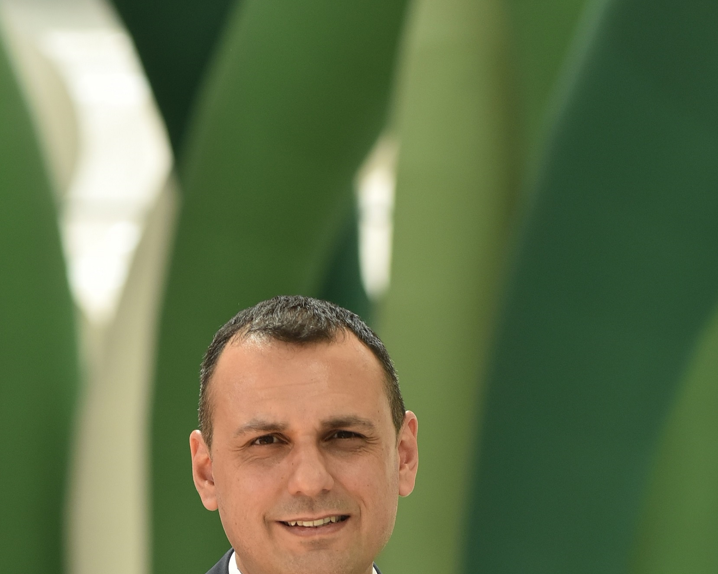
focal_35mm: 321
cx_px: 329
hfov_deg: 6.0
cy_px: 742
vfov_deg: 4.8
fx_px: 6820
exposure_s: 1/160
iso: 500
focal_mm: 135
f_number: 5
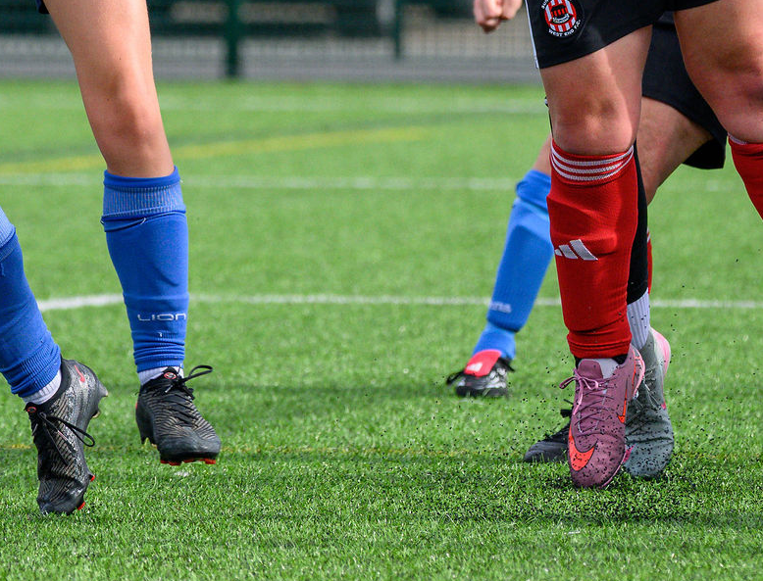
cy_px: -322
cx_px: 313
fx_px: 19977
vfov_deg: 1.7
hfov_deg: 2.2
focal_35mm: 901
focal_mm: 240
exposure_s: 1/1600
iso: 560
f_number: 5
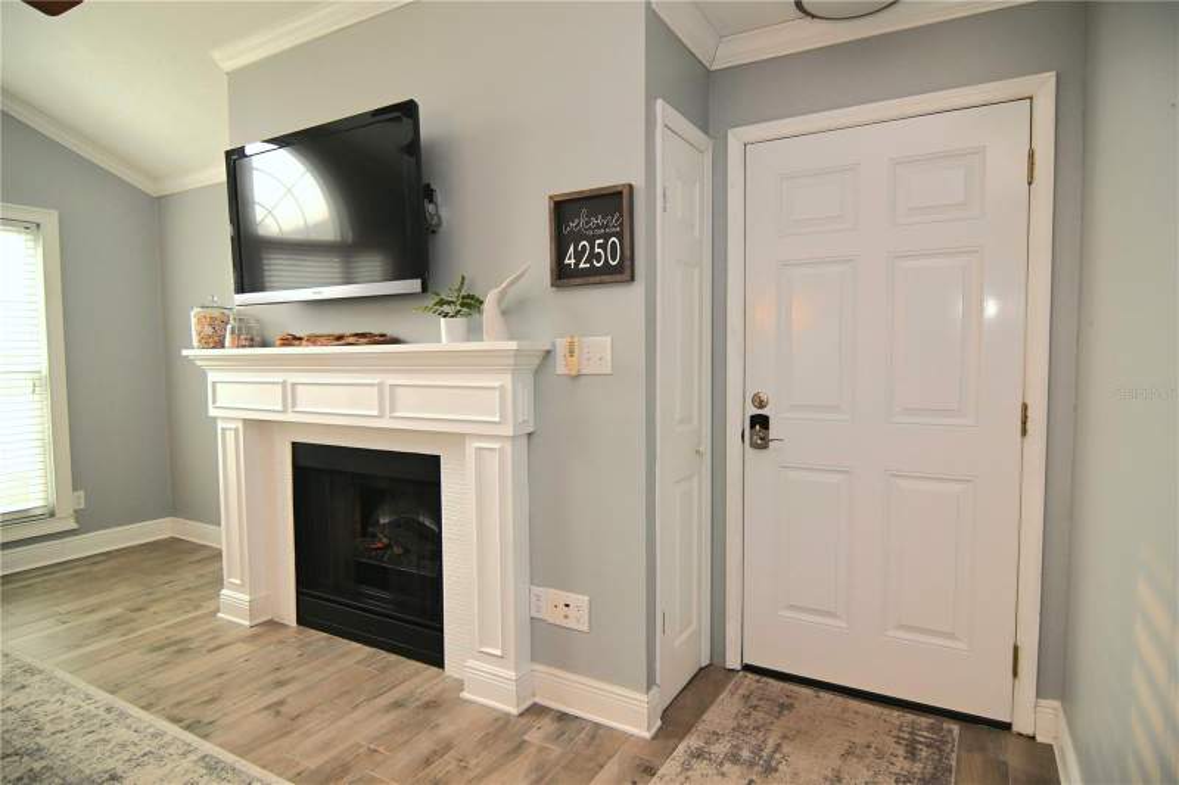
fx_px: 589
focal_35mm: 18
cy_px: 392
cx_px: 590
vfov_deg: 67.4
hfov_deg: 90.0
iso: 280
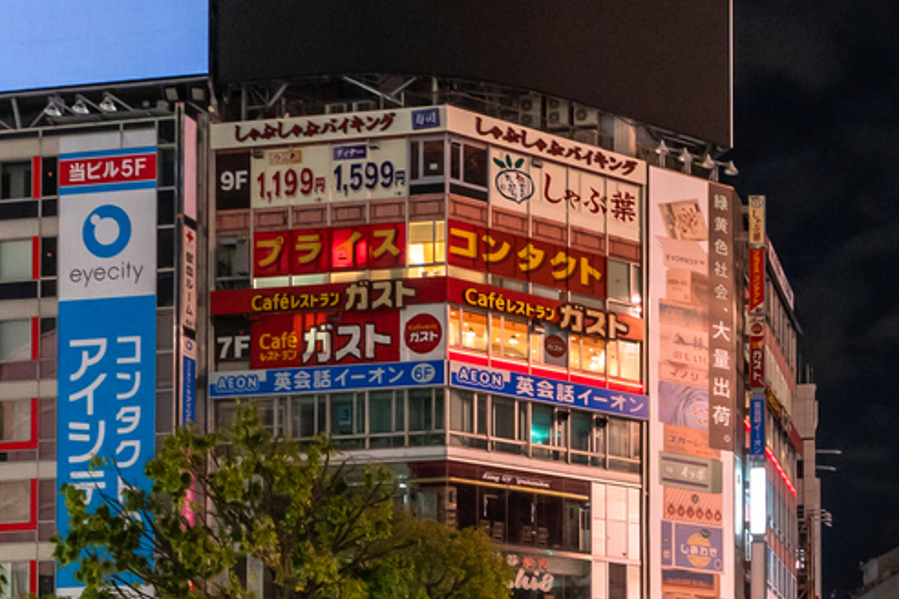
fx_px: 1623
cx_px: 1058
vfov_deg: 19.1
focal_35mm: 65
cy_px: 813
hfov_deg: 27.5
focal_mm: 16
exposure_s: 1/13
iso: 1600
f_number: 4
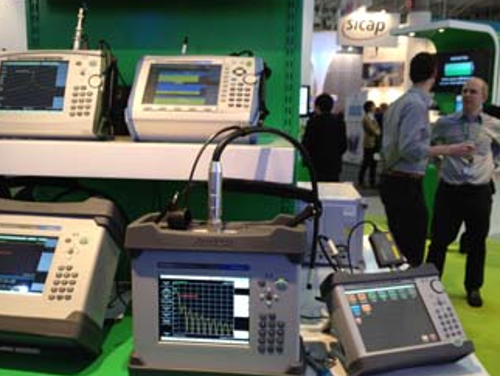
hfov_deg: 48.9
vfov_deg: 37.8
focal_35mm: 38
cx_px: 238
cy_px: 187
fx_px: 549
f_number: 2.4
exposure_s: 1/20
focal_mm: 4.28
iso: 80
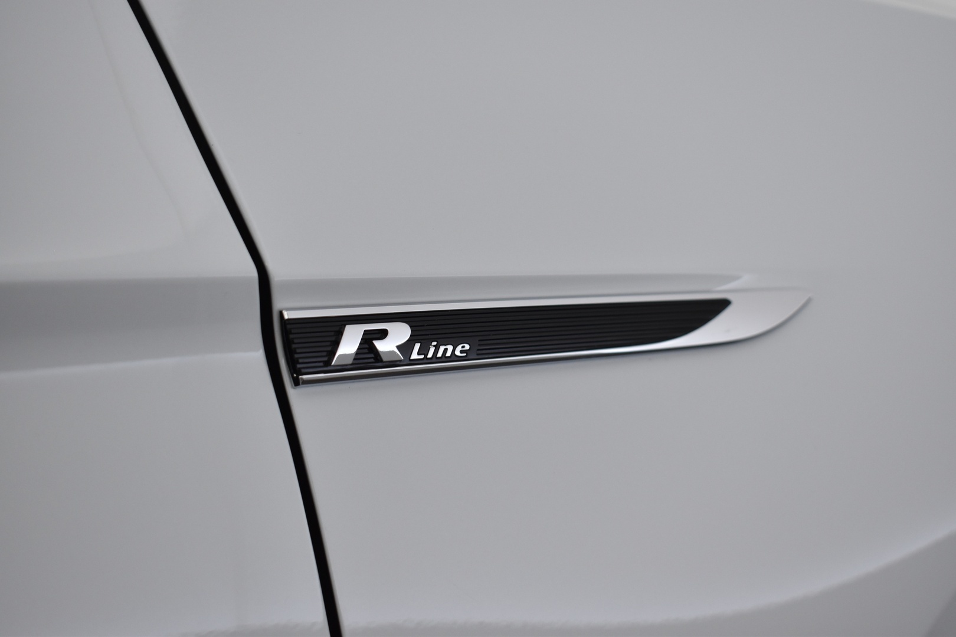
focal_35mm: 51
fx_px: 1354
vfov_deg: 26.5
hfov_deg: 38.9
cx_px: 478
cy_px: 318
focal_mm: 34
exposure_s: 1/50
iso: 800
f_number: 4.5
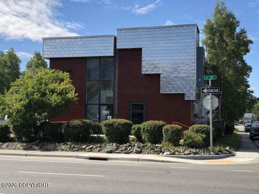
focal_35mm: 52
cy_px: 97
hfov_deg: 36.8
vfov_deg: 28.0
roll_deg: -1.2
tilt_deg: +3.3
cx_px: 130
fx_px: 389
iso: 16
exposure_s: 1/639
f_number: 2.4
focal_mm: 6
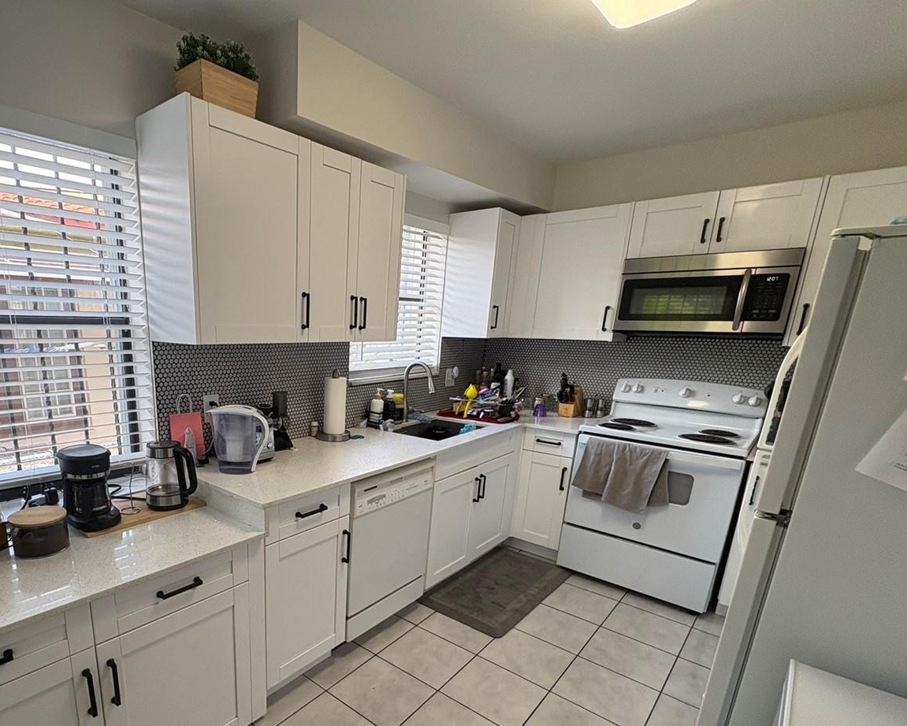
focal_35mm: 19
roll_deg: -1.1
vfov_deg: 69.5
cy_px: 464
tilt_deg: -15.1
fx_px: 510
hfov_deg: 81.1
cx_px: 319
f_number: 2.2
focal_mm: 2.22
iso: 125
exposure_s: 1/120
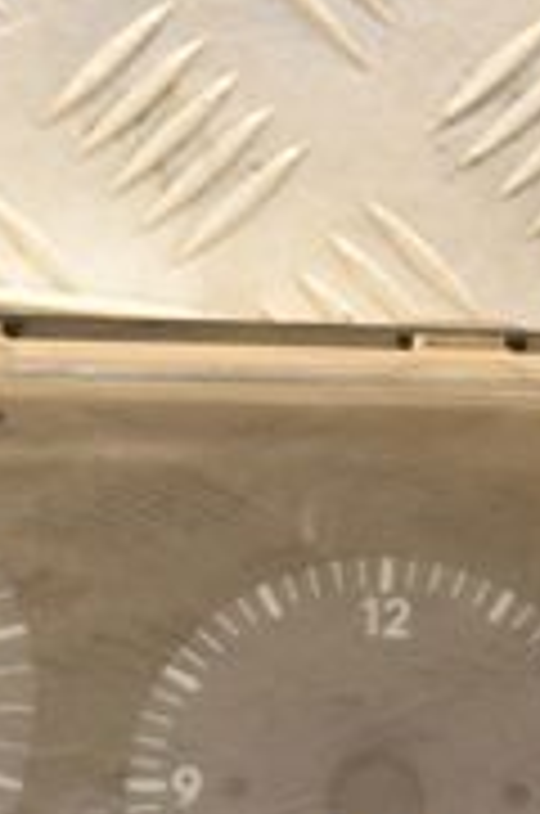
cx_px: -266
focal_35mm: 372
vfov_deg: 5.5
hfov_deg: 3.7
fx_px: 8402
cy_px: 908
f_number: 5.3
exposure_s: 1/100
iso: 800
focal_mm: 70
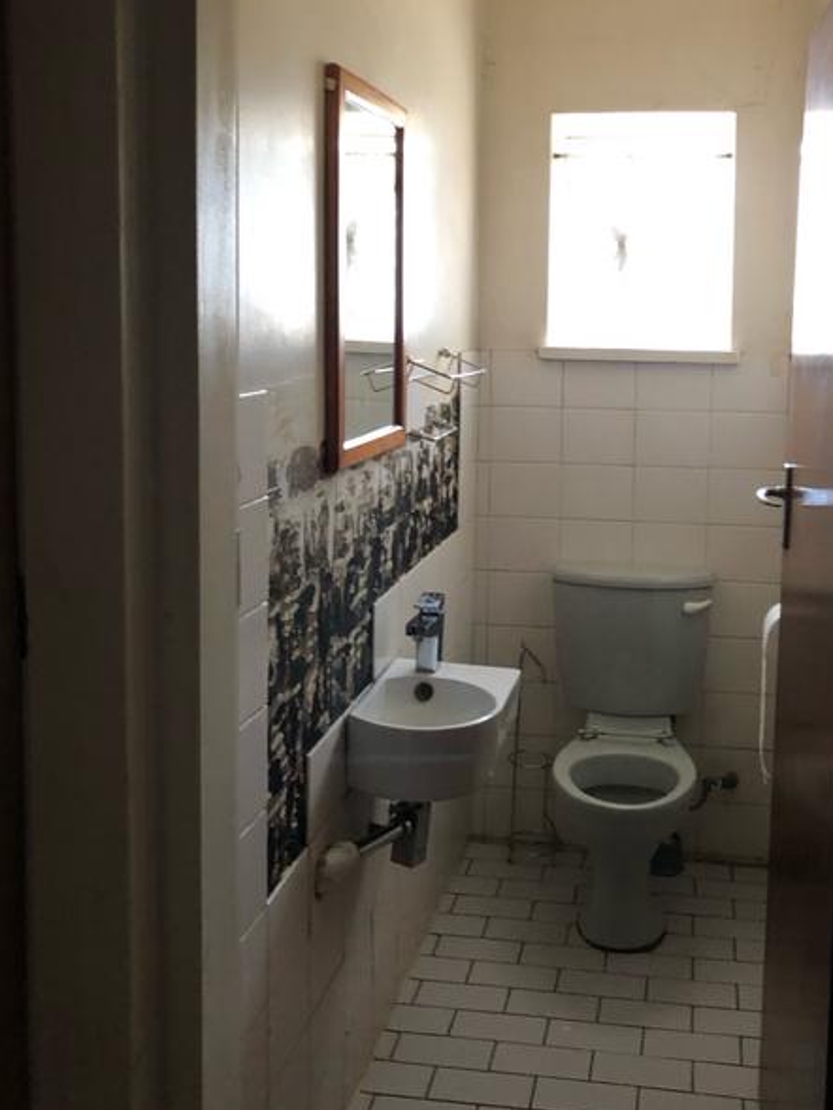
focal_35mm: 38
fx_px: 1219
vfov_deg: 48.6
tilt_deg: -6.1
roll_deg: -1.0
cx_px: 548
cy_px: 437
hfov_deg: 37.4
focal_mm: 4
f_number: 1.8
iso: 100
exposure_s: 1/10
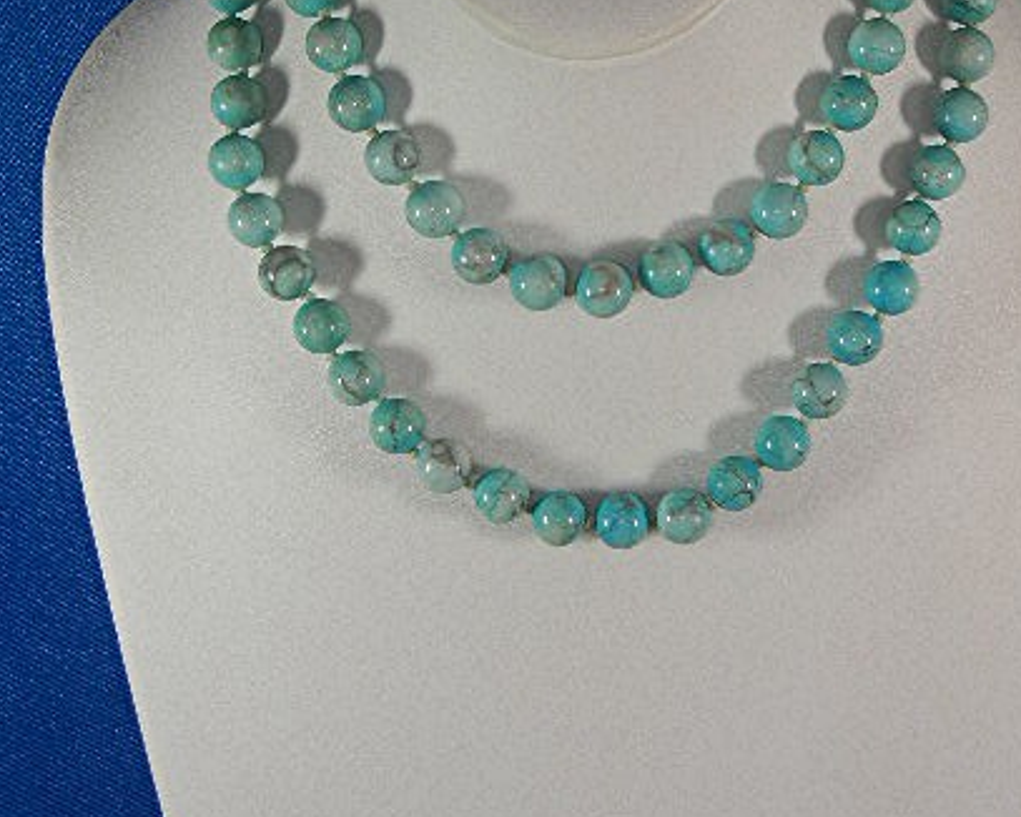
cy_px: 168
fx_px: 2086
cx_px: 592
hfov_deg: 27.5
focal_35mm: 69
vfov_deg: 21.9
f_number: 3.8
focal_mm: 8.1
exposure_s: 1/71.4
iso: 160
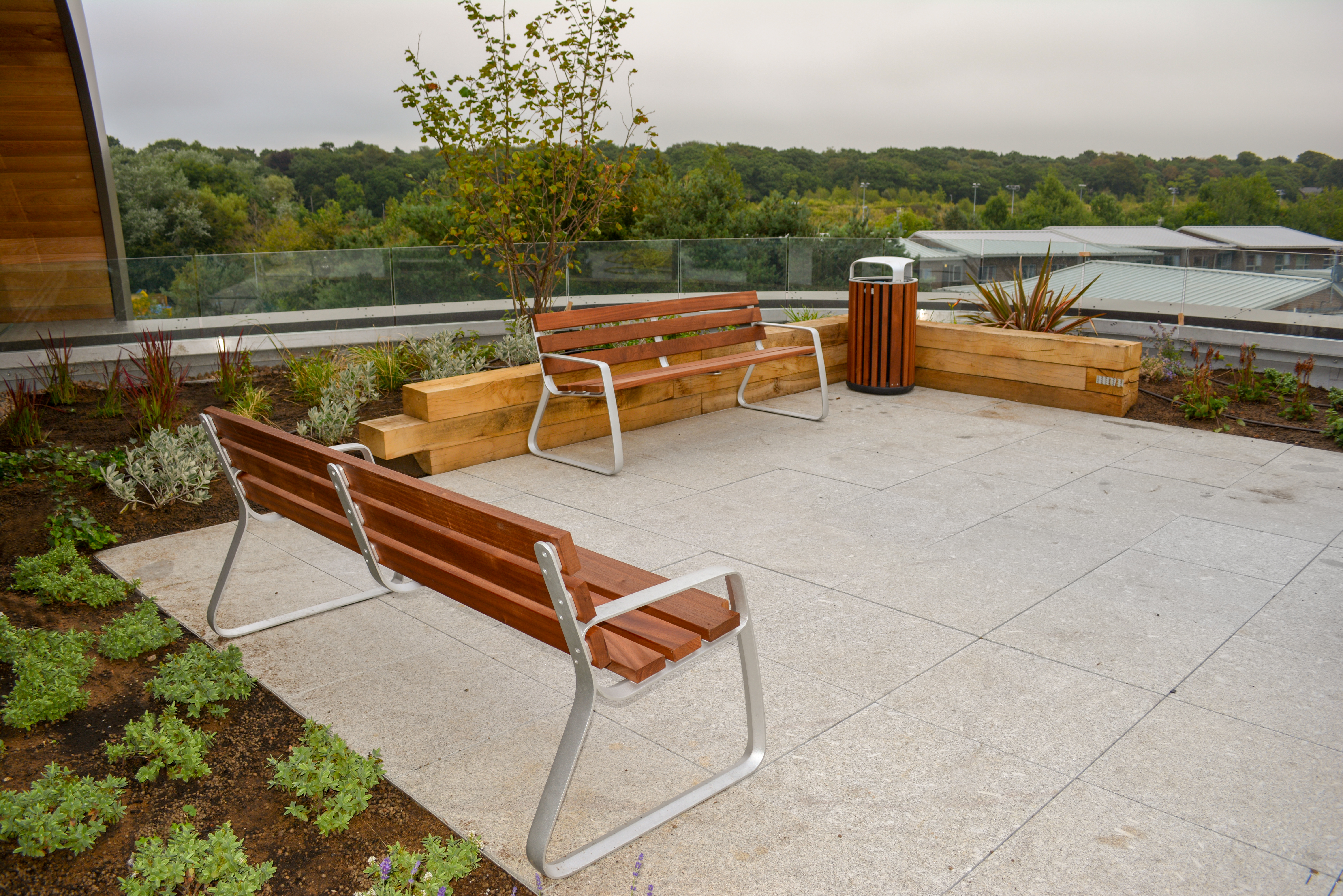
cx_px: 672
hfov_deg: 67.4
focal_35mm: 27
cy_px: 448
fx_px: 1007
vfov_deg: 47.9
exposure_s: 1/200
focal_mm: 18
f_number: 5
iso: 100
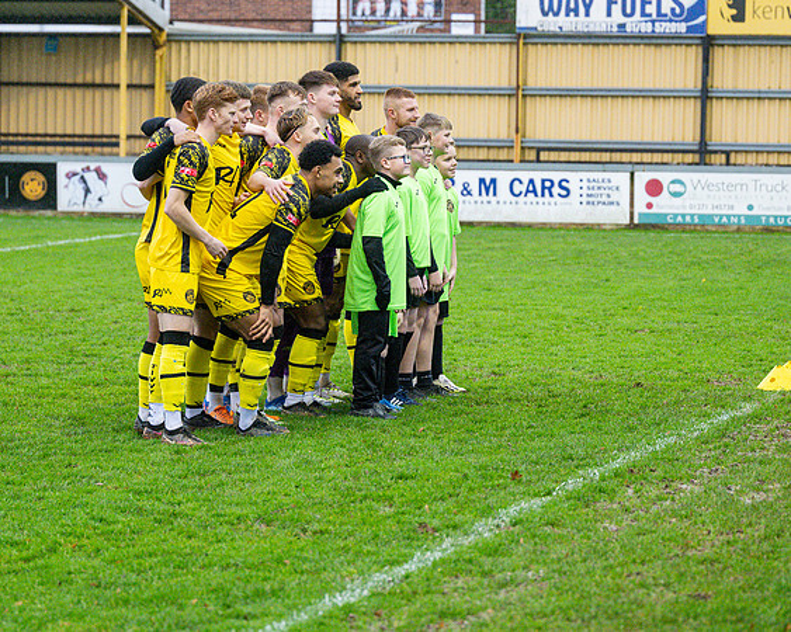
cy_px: 316
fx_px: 3164
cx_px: 430
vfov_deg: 11.4
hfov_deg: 14.2
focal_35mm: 135
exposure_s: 1/2000
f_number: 2.8
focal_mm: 80
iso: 2000
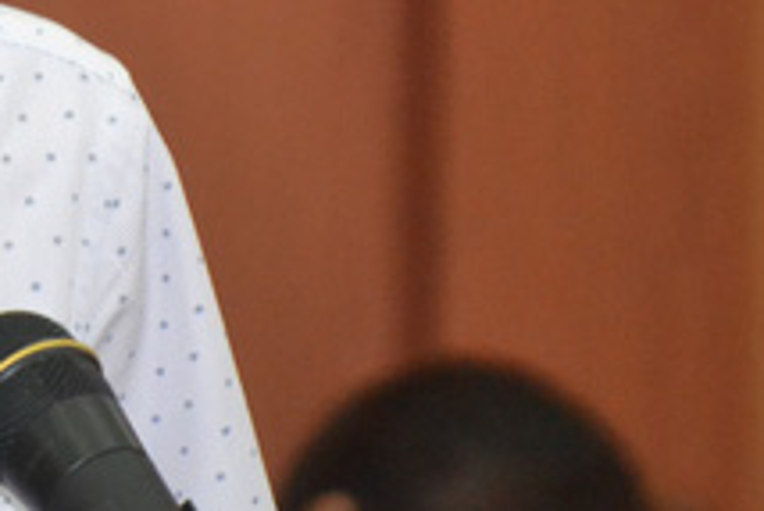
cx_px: -203
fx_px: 15682
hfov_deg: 2.8
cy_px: -163
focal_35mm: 738
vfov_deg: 1.9
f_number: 5.3
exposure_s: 1/60
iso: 3200
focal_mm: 165
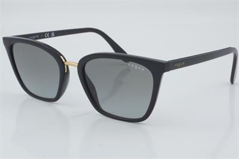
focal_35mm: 75
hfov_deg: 27.0
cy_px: 80
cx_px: 120
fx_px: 497
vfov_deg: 18.2
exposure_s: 1/4
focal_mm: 50
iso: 100
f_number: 29
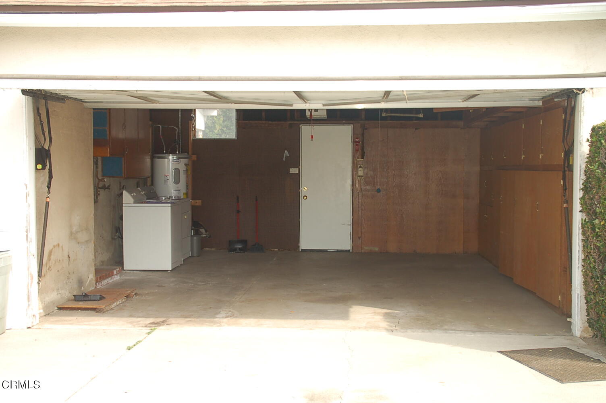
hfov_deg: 41.1
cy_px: 202
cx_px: 303
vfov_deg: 28.0
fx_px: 807
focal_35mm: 48
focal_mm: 32
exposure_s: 1/500
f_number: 5.6
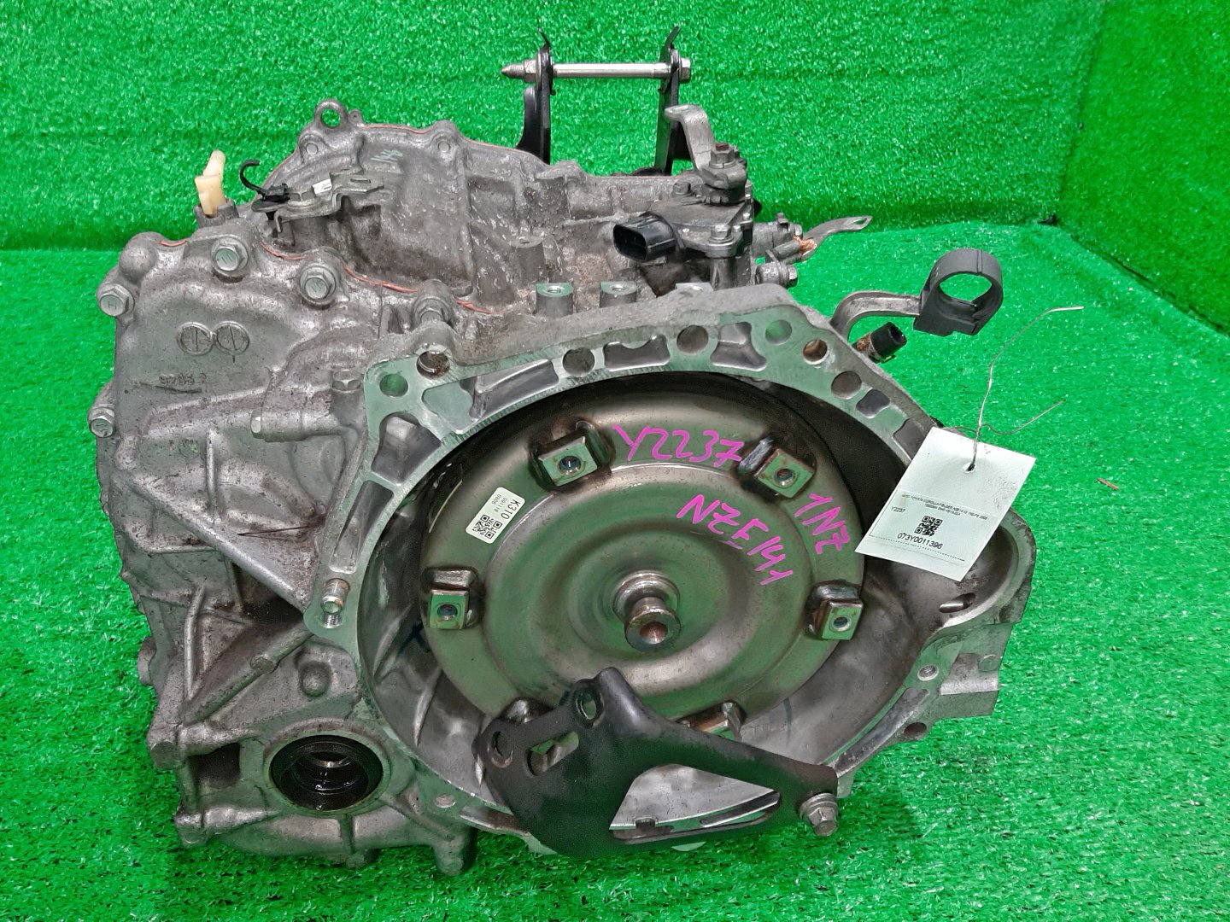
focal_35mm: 26
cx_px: 615
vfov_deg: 53.1
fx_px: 924
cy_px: 461
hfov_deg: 67.3
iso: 183
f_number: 1.7
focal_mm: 3.93
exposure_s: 1/50
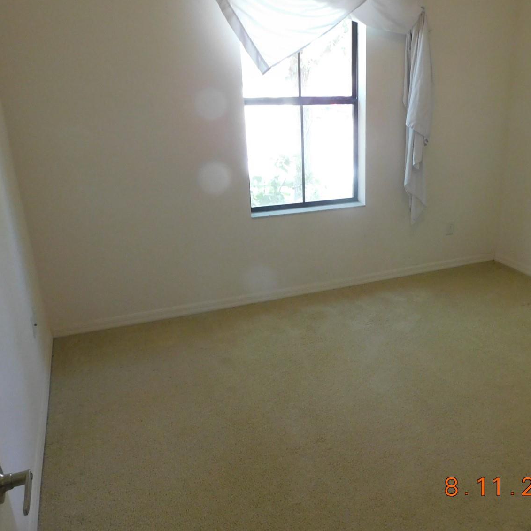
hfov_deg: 52.9
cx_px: 360
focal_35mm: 30
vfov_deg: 54.0
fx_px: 521
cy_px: 264
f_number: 3.3
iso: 320
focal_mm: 4.3
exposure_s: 1/30
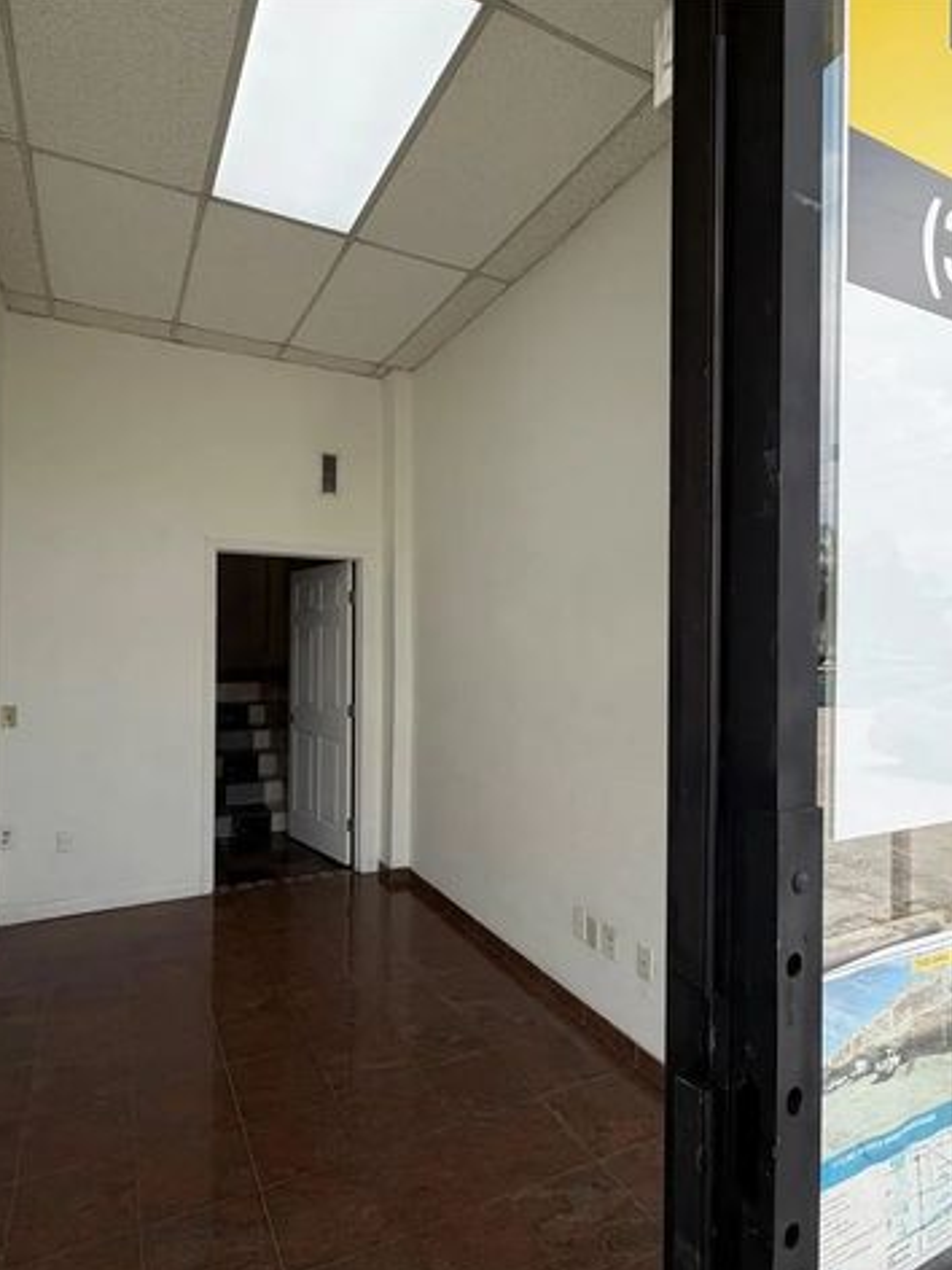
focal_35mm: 19
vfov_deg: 84.7
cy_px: 638
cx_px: 441
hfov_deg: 68.6
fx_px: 697
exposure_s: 1/531
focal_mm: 2.22
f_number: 2.2
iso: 40
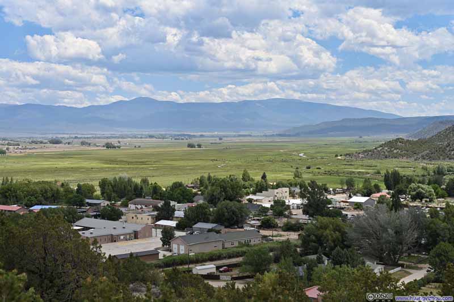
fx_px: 656
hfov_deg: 38.2
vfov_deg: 26.0
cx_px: 227
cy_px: 151
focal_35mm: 52
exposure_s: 1/500
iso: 64
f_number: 6.3
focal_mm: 52
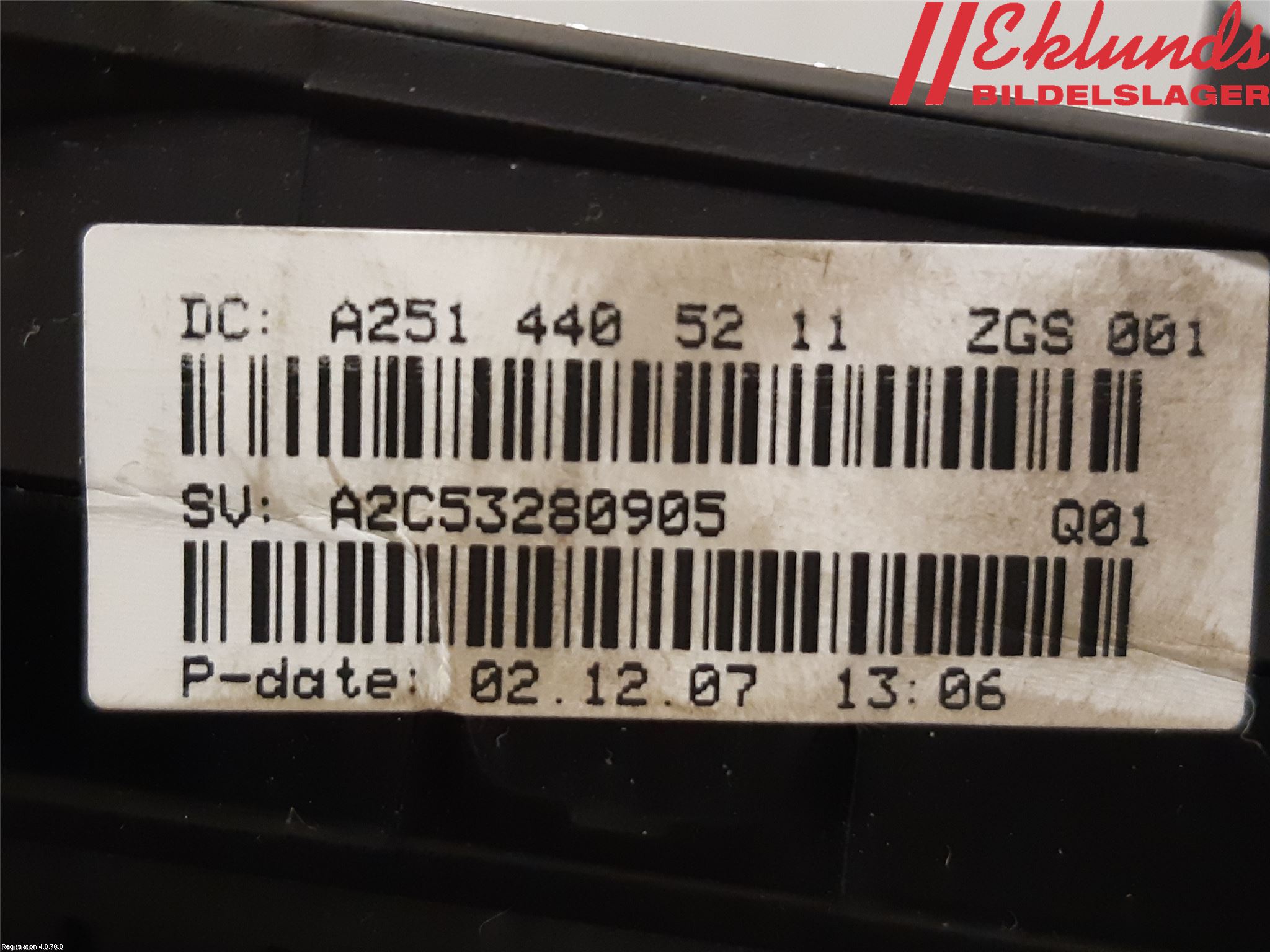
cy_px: 476
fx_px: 954
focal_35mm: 26
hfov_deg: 67.3
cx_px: 635
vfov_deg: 53.1
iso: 320
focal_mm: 3.93
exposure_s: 1/50
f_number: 1.7
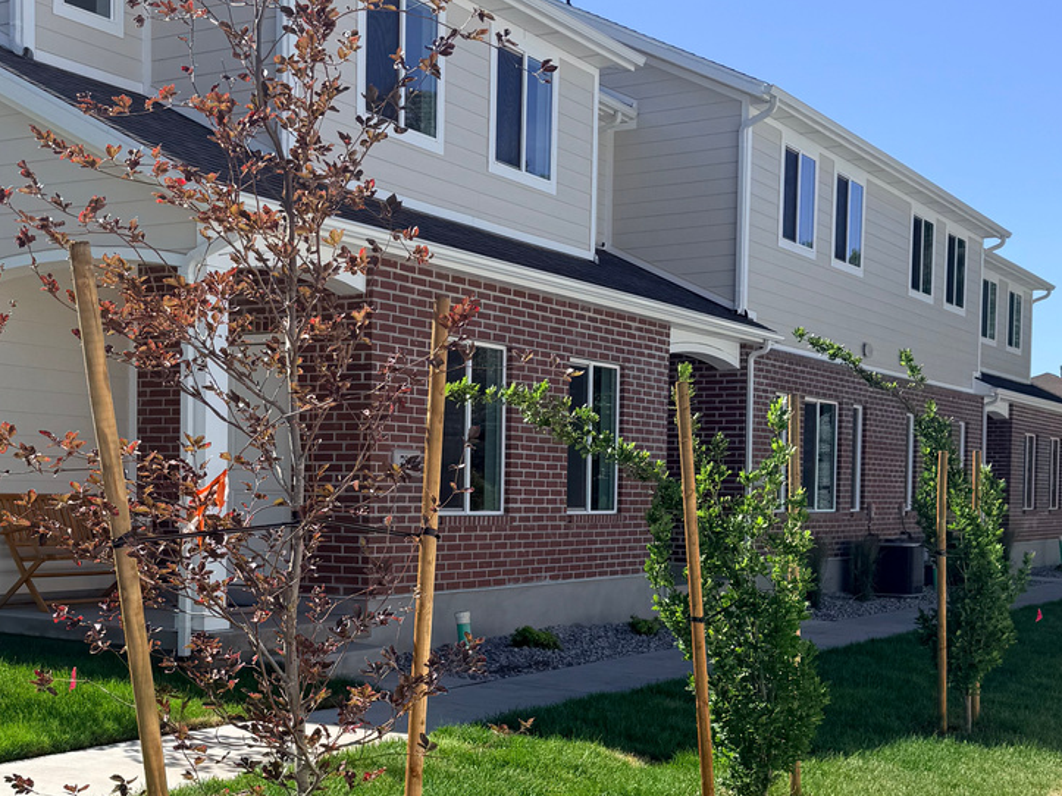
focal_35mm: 51
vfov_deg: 28.3
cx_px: 445
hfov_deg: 37.4
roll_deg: -0.4
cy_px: 548
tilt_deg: -3.0
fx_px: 1564
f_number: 1.78
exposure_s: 1/4167
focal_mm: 6.76
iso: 80
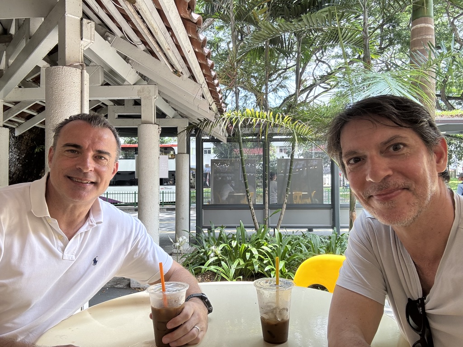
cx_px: 232
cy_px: 174
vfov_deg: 58.9
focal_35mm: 23
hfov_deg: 73.9
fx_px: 308
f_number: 1.9
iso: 50
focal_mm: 2.69
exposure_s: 1/121
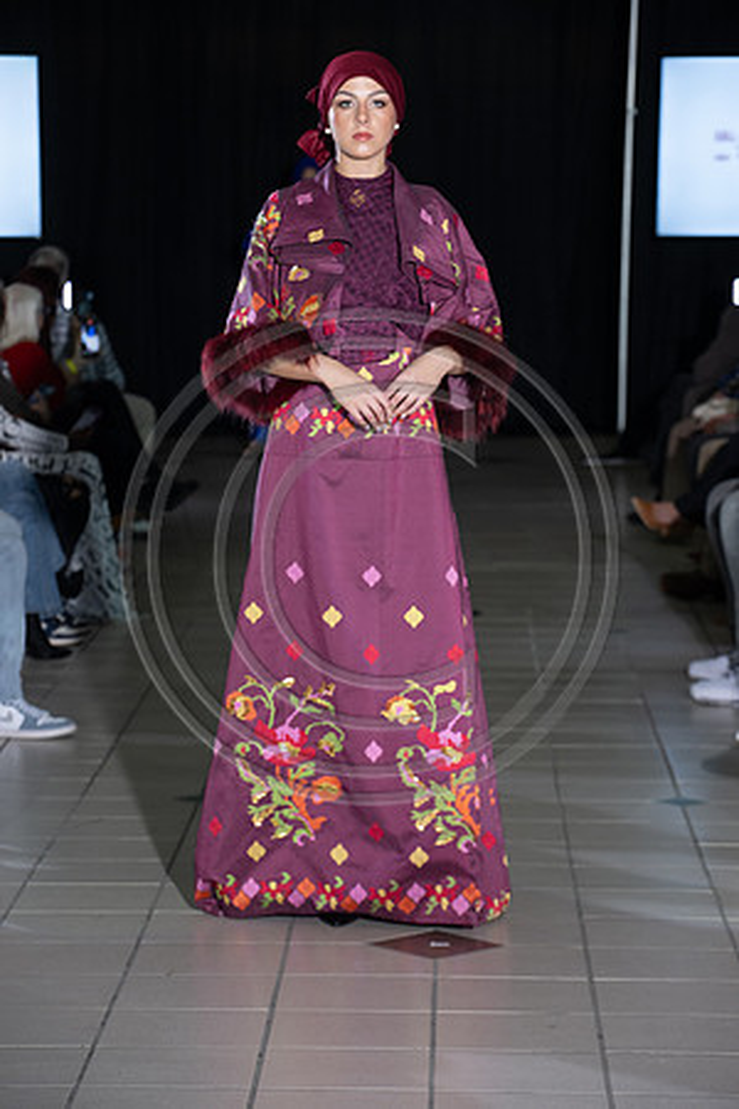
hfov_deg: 11.4
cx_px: 370
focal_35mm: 120
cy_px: 554
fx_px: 3695
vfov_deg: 17.1
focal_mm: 120
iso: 1250
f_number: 5.6
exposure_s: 1/160
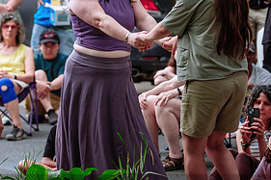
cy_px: 75
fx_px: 2114
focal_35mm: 281
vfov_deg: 4.9
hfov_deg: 7.3
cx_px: 116
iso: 1600
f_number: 2.8
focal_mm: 90.6
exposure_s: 1/250
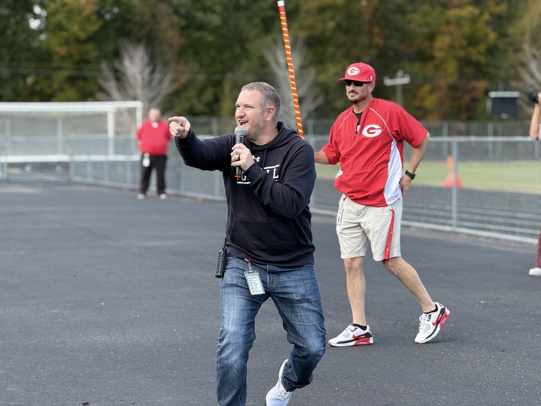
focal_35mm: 120
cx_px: 270
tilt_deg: -1.5
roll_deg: +0.2
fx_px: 1875
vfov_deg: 12.3
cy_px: 203
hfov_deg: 16.4
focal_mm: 15.66
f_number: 2.8
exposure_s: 1/290
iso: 64
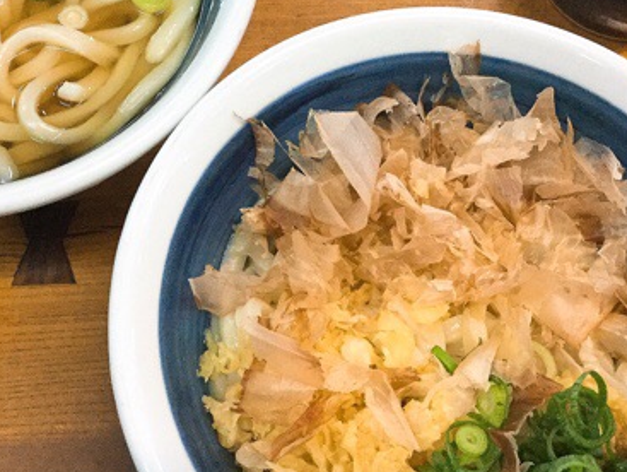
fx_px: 979
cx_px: 285
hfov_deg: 35.5
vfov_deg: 27.0
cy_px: 192
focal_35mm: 54
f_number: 2.4
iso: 200
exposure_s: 1/30
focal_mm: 3.3
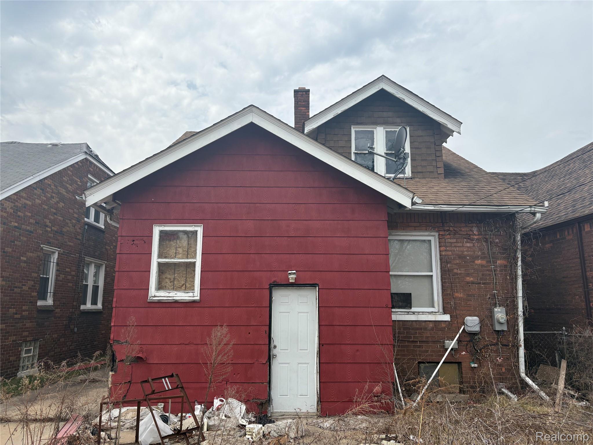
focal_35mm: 26
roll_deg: +0.3
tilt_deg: +11.5
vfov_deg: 53.1
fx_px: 445
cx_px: 296
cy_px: 222
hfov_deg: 67.3
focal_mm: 5.96
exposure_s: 1/3623
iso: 50
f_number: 1.6
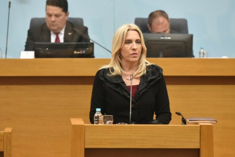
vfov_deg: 4.7
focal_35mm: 294
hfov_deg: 7.0
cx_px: 115
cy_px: 89
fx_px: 1919
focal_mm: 200
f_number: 4.5
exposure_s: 1/160
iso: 4000
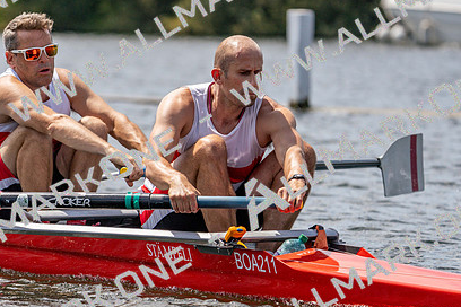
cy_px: 125
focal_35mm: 398
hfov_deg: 5.2
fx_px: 5096
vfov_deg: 3.5
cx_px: 148
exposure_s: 1/2000
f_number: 5.6
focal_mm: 280
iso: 320
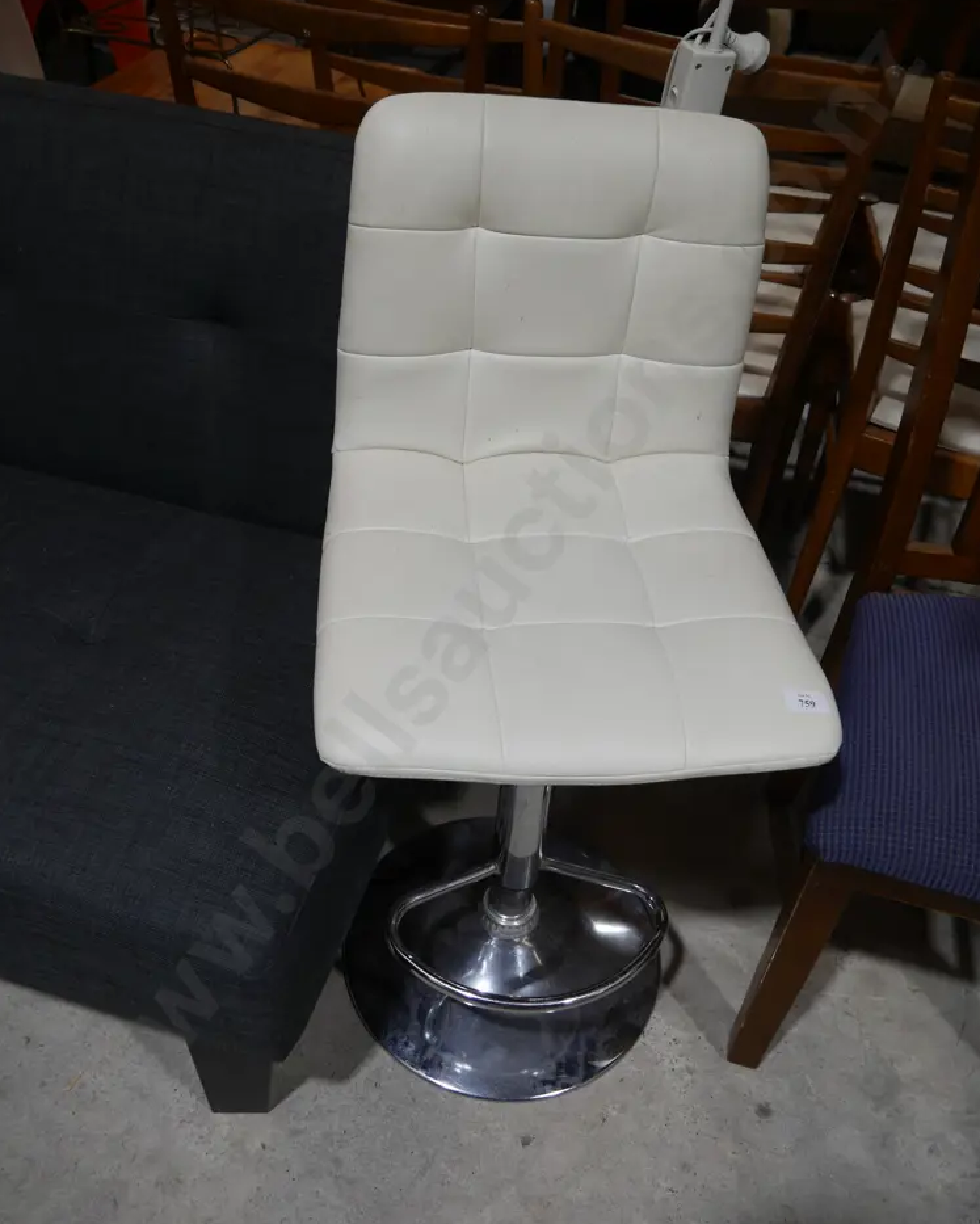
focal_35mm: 30
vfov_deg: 58.7
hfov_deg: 48.5
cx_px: 499
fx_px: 1087
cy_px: 584
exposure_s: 1/125
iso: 200
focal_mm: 14
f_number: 4
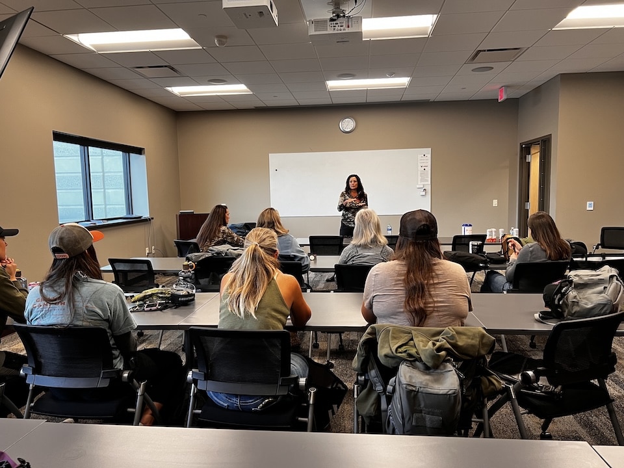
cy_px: 234
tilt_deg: -6.6
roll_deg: +0.9
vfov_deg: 53.1
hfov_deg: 67.3
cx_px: 312
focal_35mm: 26
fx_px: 469
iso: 100
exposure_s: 1/60
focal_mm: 5.7
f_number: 1.5
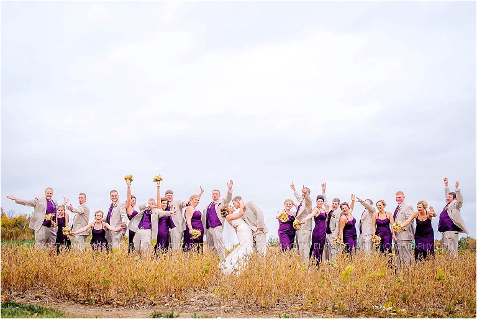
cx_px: 238
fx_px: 663
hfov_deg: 39.6
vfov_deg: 27.0
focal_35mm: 50
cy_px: 160
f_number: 5.6
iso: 200
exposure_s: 1/200
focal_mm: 50
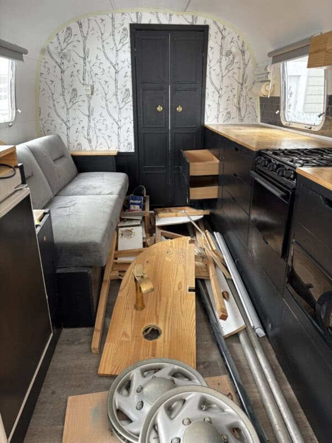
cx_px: 166
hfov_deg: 53.1
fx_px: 332
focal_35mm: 26
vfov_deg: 67.3
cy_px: 222
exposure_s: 1/60
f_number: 1.6
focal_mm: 6
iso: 160
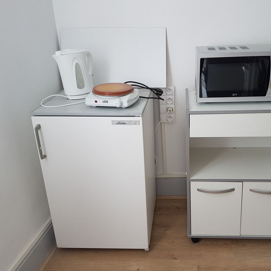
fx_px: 275
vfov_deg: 52.5
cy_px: 137
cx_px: 172
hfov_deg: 51.9
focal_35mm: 31
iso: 40
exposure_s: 1/129
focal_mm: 4.2
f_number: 1.7
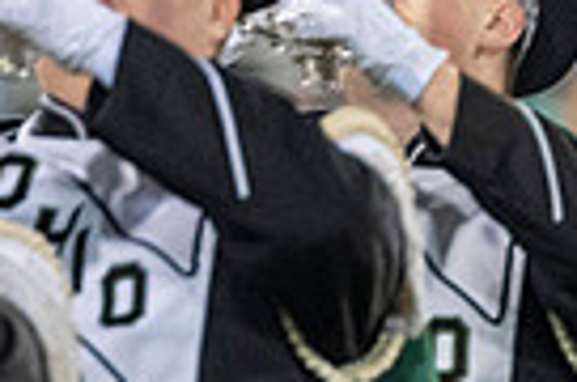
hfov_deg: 1.6
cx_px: 946
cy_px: 301
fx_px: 20516
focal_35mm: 1283
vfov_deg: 1.1
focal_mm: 200
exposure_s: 1/500
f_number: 2.8
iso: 1250
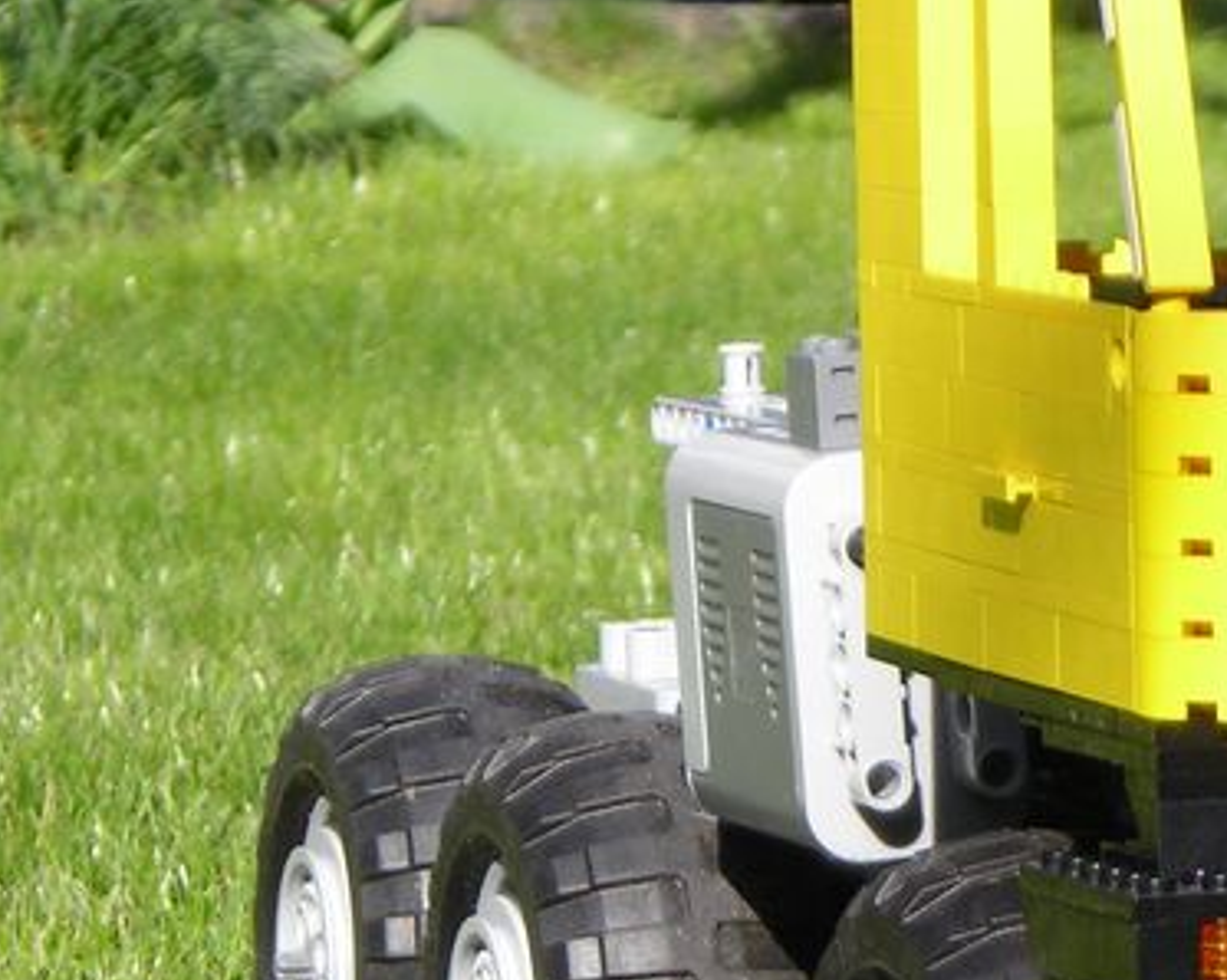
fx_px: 11288
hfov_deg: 6.2
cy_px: 497
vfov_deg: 5.0
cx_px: 1572
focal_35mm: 311
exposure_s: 1/157
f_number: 5.3
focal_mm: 19.2
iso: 50
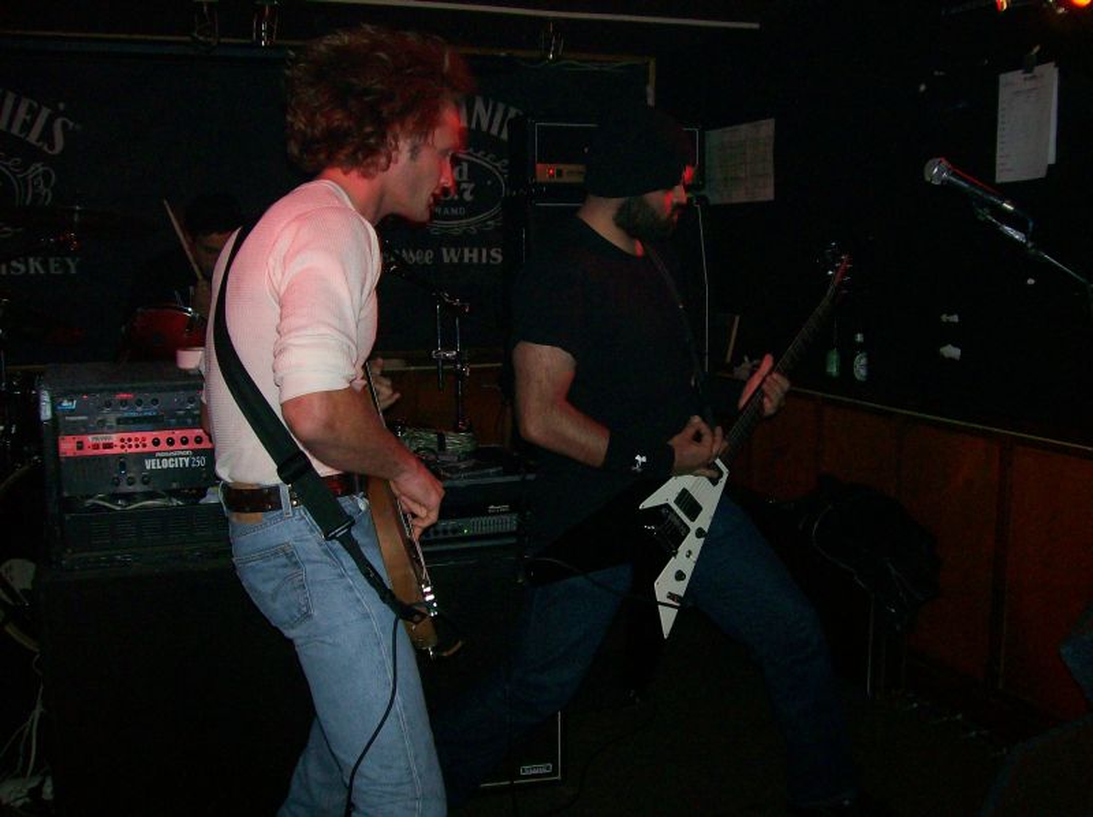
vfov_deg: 39.6
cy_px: 408
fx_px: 1135
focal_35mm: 36
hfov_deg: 51.4
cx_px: 546
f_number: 2.7
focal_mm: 6
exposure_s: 1/64
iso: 140
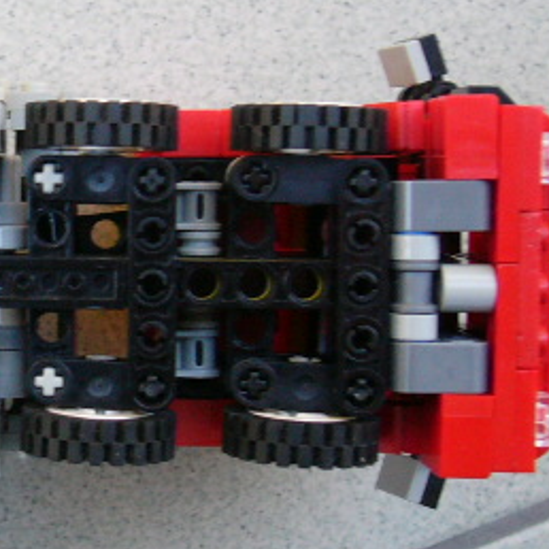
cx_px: -70
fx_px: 1812
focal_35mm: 101
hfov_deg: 16.6
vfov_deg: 17.2
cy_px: 268
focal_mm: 7.6
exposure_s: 1/25
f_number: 3.2
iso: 200
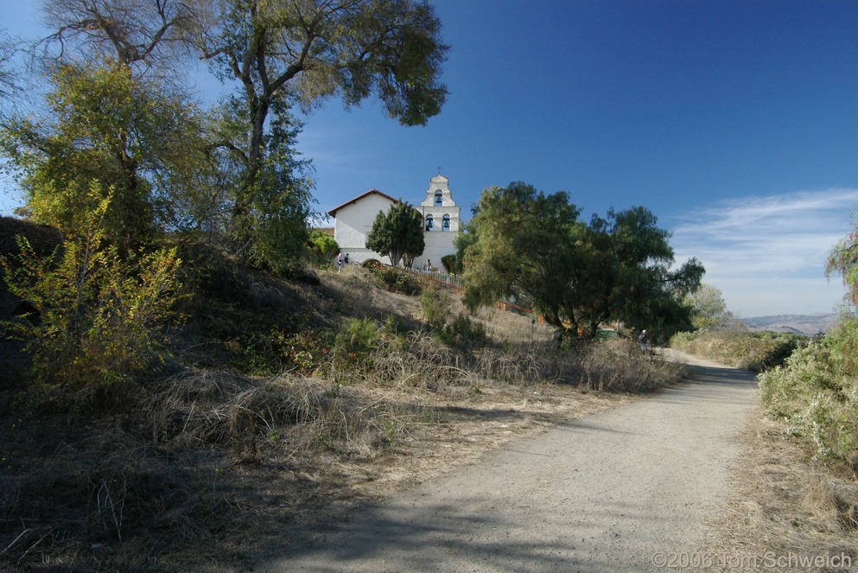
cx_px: 429
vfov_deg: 53.2
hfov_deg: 73.7
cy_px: 286
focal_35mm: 24
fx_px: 572
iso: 800
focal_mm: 16
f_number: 6.7
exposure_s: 1/350
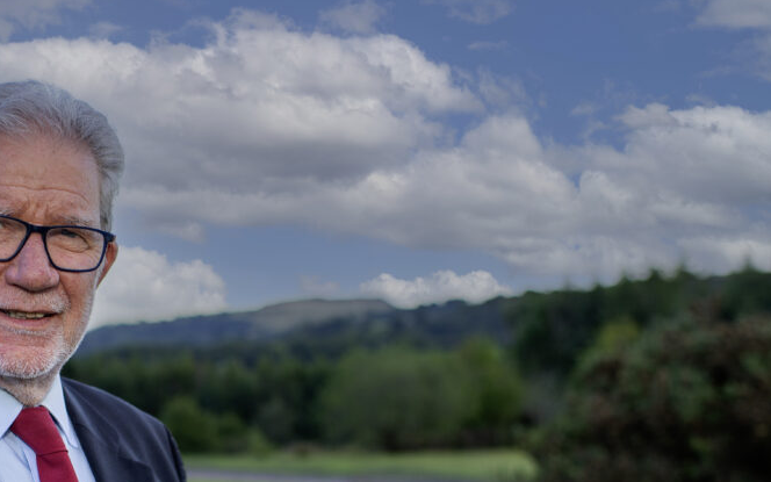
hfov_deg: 36.0
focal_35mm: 55
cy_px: 384
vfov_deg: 23.2
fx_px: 1156
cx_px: 192
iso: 100
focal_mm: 35
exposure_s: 1/250
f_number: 2.8
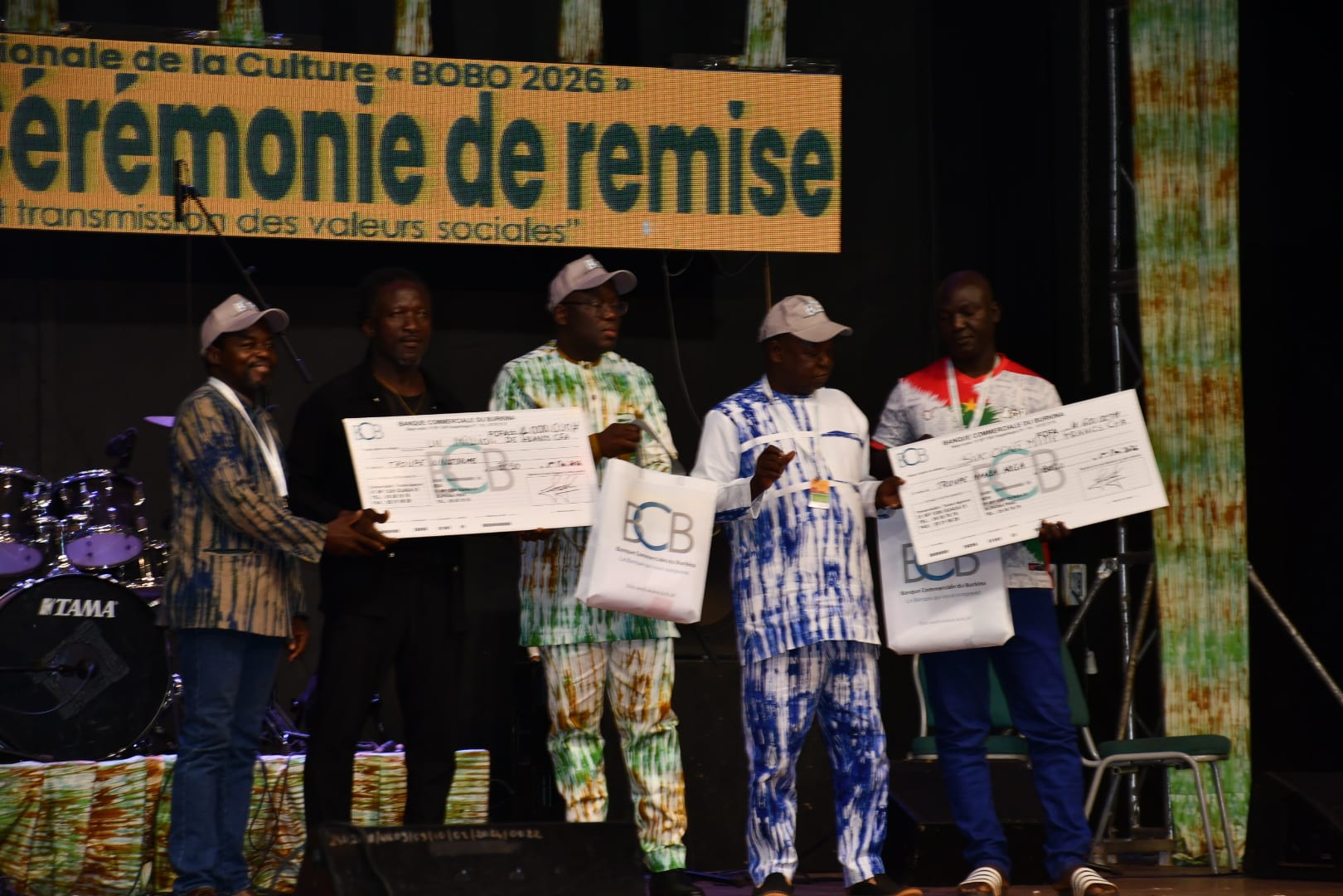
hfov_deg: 15.2
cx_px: 672
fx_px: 5036
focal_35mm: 135
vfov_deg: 10.2
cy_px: 448
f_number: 5.3
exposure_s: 1/100
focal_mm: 90
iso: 400
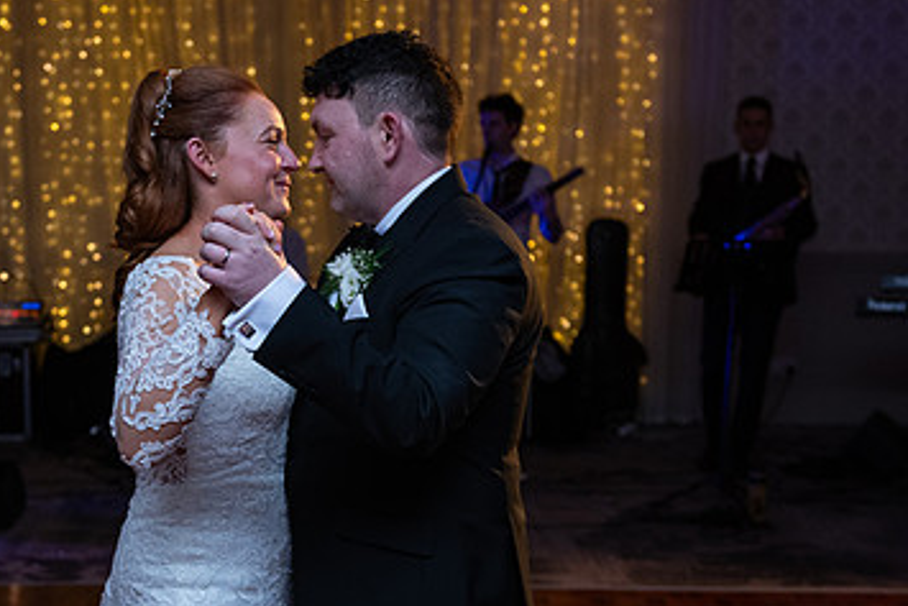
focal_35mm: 62
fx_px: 1564
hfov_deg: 32.1
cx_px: 299
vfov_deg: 21.8
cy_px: 410
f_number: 3.5
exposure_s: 1/160
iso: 1000
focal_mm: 38
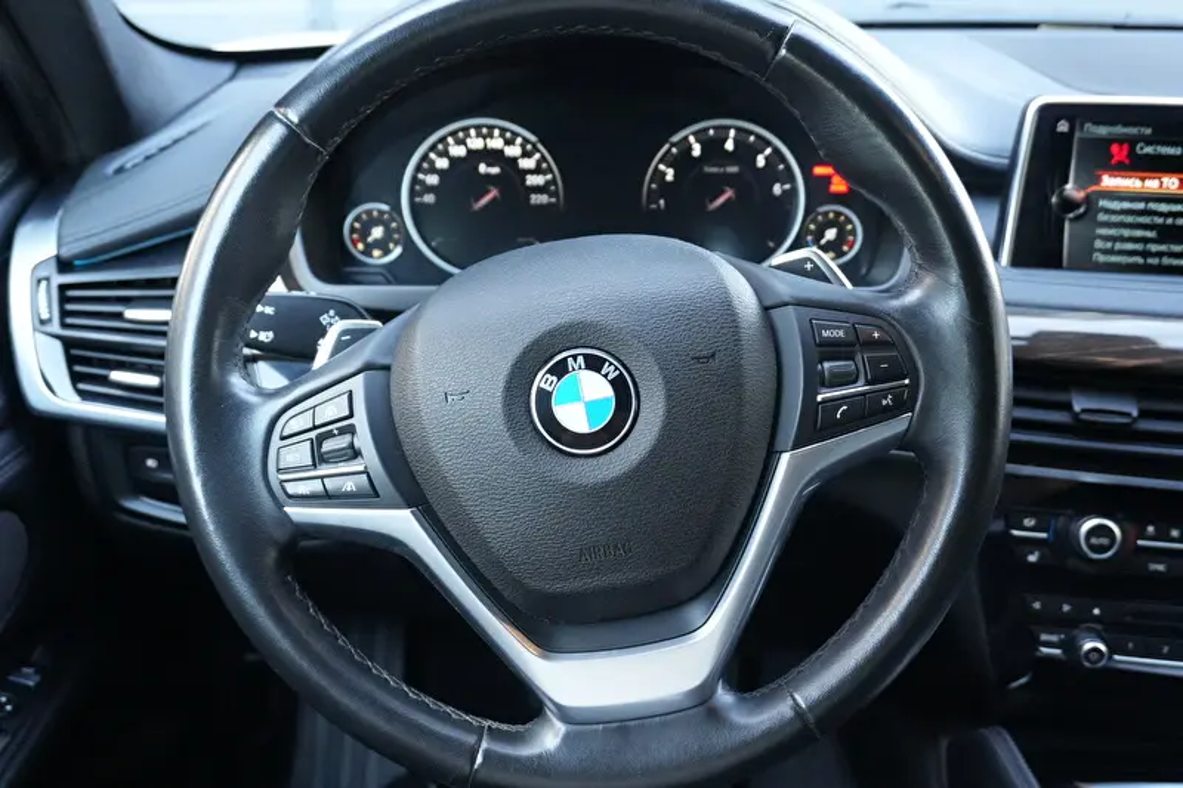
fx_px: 1232
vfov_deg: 35.5
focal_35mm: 38
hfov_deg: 51.3
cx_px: 592
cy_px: 394
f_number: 4.5
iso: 5000
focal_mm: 25
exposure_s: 1/160
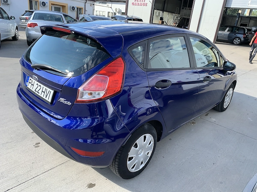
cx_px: 128
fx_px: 193
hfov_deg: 67.3
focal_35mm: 26
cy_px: 96
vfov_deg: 53.1
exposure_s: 1/424
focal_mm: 4.25
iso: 25
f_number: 1.8
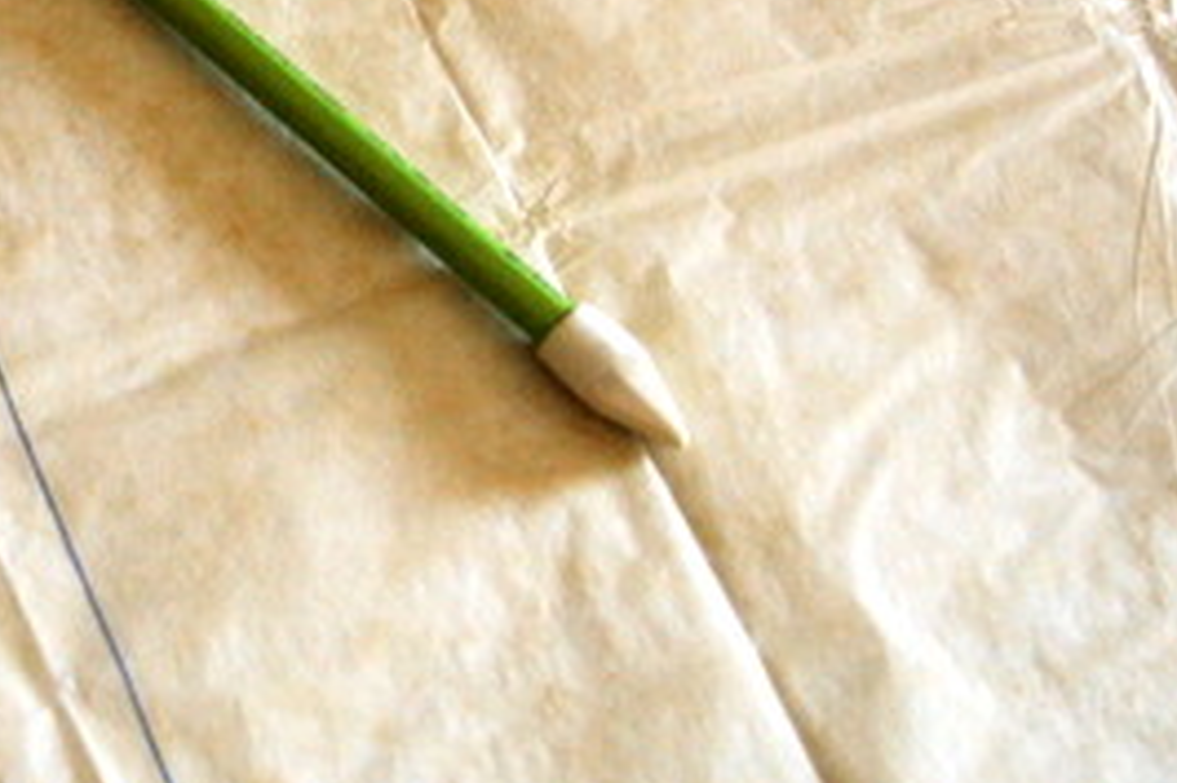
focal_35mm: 115
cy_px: -2
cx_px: -124
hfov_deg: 17.2
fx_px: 3757
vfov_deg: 11.8
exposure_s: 1/100
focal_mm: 34
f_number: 5
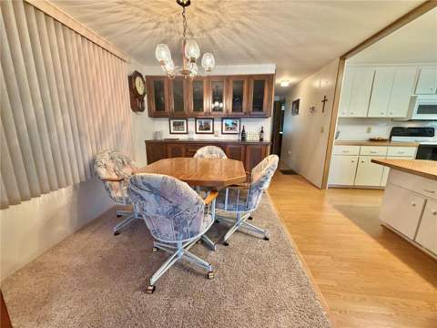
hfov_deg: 102.1
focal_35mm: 14
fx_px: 177
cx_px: 218
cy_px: 164
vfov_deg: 85.7
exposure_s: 1/60
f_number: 2.2
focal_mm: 2.22
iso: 320
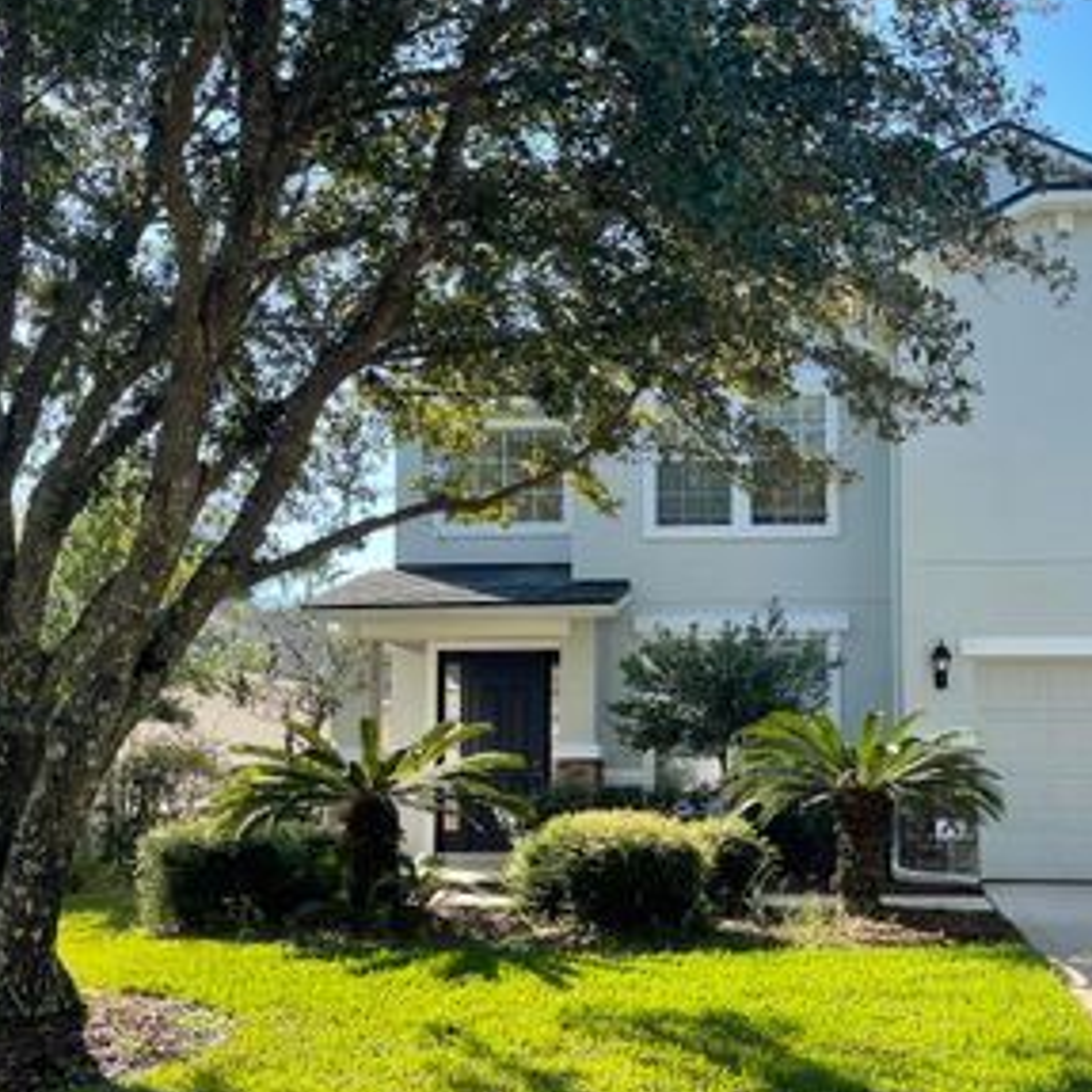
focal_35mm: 40
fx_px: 1428
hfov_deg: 41.0
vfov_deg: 41.7
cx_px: 780
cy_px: 653
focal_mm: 5.1
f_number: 1.6
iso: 32
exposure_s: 1/908
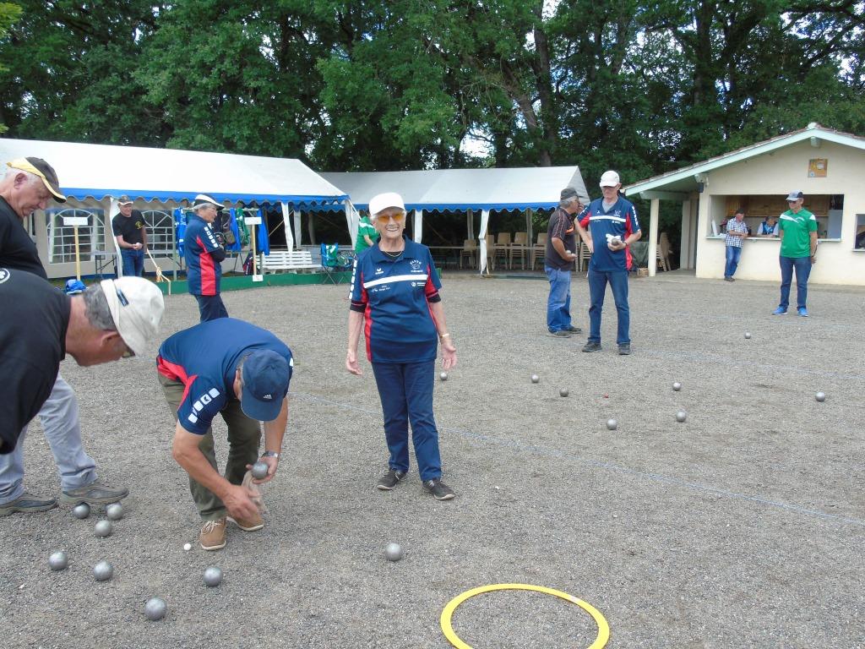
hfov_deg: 61.7
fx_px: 725
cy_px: 324
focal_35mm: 29
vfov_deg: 48.2
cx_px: 432
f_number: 3.6
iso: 80
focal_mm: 5.2
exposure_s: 1/160
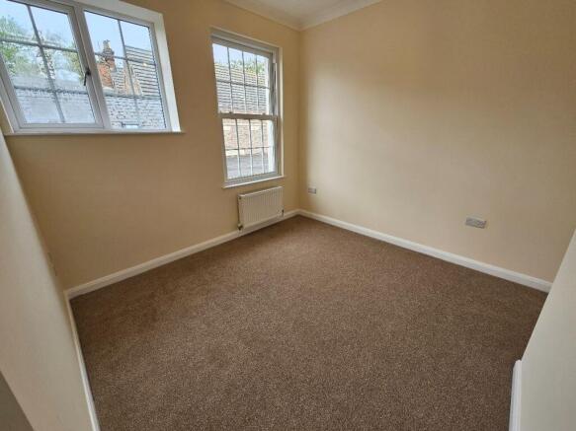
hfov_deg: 106.2
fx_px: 216
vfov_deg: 89.9
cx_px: 288
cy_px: 216
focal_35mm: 13
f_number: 2.2
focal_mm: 2.2
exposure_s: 1/60
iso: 50
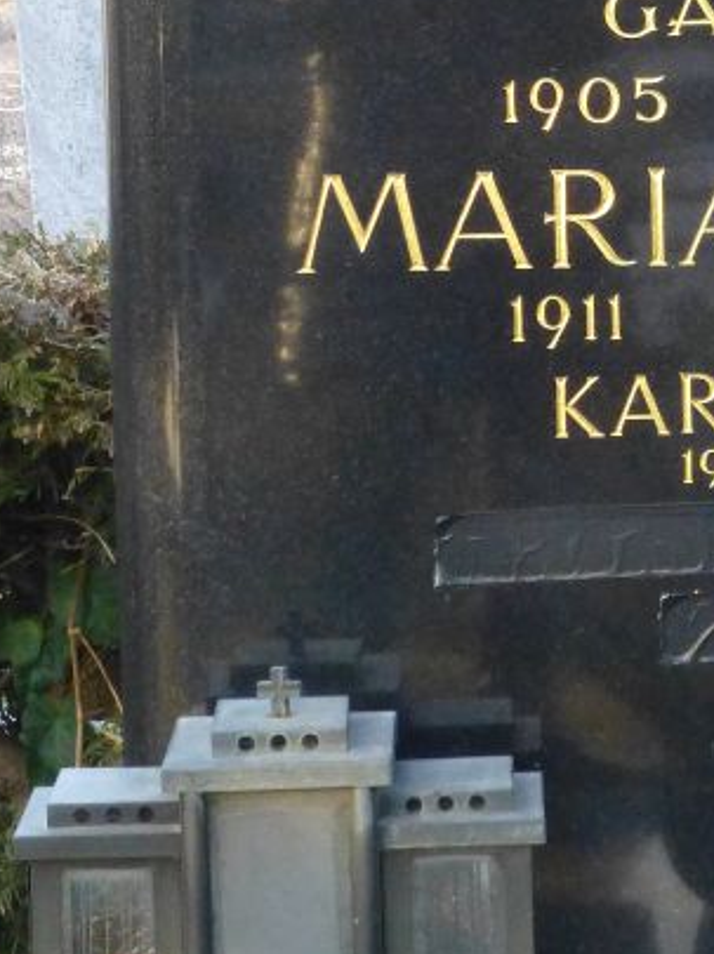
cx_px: 905
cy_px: 150
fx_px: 4793
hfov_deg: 8.4
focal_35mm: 174
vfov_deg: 11.3
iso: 800
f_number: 4.9
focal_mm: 11.7
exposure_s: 1/200
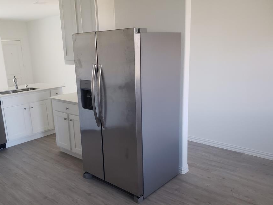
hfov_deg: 58.1
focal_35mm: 31
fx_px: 244
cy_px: 112
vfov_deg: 45.4
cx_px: 115
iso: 250
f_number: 2.4
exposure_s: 1/50
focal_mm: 4.3
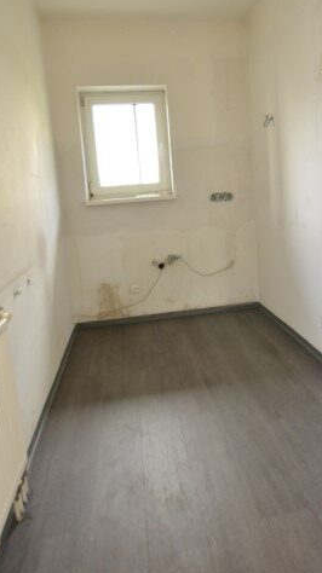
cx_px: 207
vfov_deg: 75.8
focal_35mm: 24
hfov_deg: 47.1
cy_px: 241
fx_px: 365
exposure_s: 1/60
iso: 500
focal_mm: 10
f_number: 4
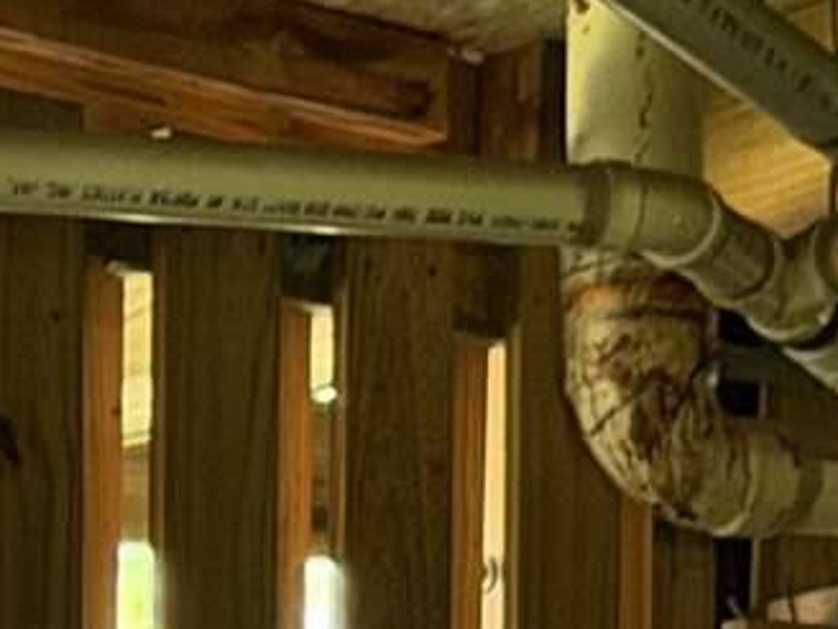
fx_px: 7263
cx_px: -718
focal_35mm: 300
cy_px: 1708
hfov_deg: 6.4
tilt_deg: +1.1
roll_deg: +0.6
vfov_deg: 4.8
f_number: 1.78
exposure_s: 1/60
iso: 250
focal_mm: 6.76
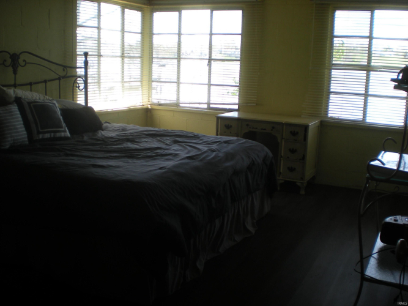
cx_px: 204
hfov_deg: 49.0
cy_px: 153
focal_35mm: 38
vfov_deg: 37.7
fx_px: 448
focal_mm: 6.3
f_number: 3.1
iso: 69
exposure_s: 1/55.8
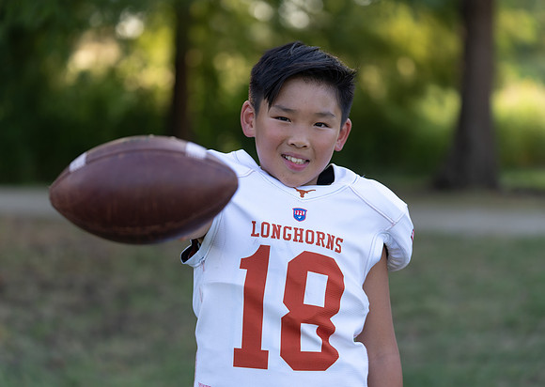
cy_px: 192
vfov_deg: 14.3
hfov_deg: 20.0
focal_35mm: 100
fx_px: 1547
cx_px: 293
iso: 160
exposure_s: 1/400
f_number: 2.8
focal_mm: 95
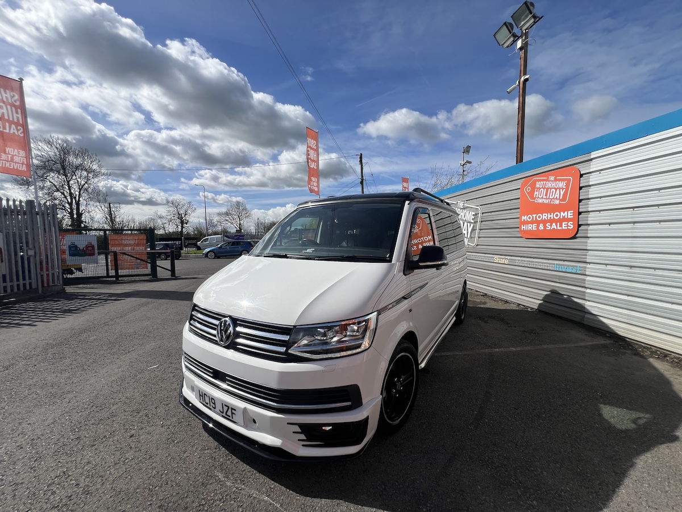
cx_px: 341
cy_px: 256
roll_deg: +1.1
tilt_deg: -3.6
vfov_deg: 89.9
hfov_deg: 106.2
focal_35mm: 13
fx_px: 256
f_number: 1.8
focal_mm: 1.57
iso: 32
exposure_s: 1/3125
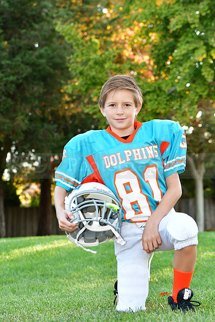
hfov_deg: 13.0
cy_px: 161
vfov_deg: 19.5
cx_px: 108
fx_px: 940
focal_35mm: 105
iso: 400
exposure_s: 1/125
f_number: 4.5
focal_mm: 70
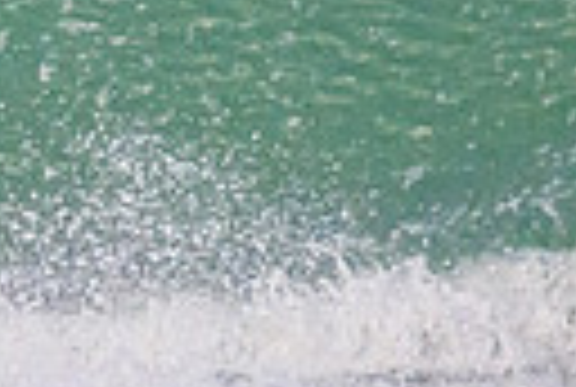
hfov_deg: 0.5
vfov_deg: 0.4
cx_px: -639
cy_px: -79
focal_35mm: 3777
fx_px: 60573
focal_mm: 800
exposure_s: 1/2000
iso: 5000
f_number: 11
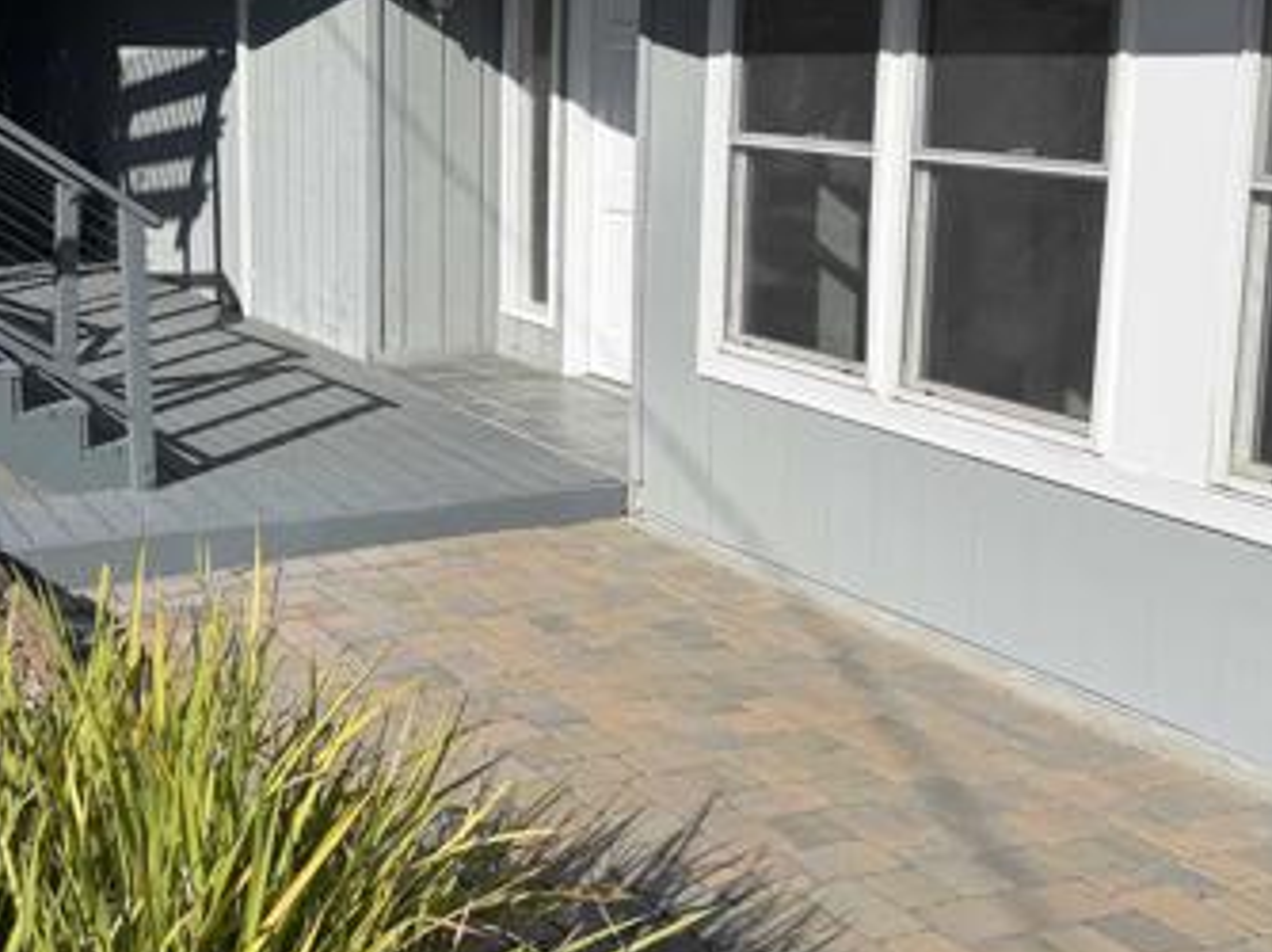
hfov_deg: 39.6
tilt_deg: -8.3
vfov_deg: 31.0
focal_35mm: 46
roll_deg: +1.4
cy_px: 263
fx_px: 1689
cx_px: 255
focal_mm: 6.76
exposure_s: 1/5714
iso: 80
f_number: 1.78
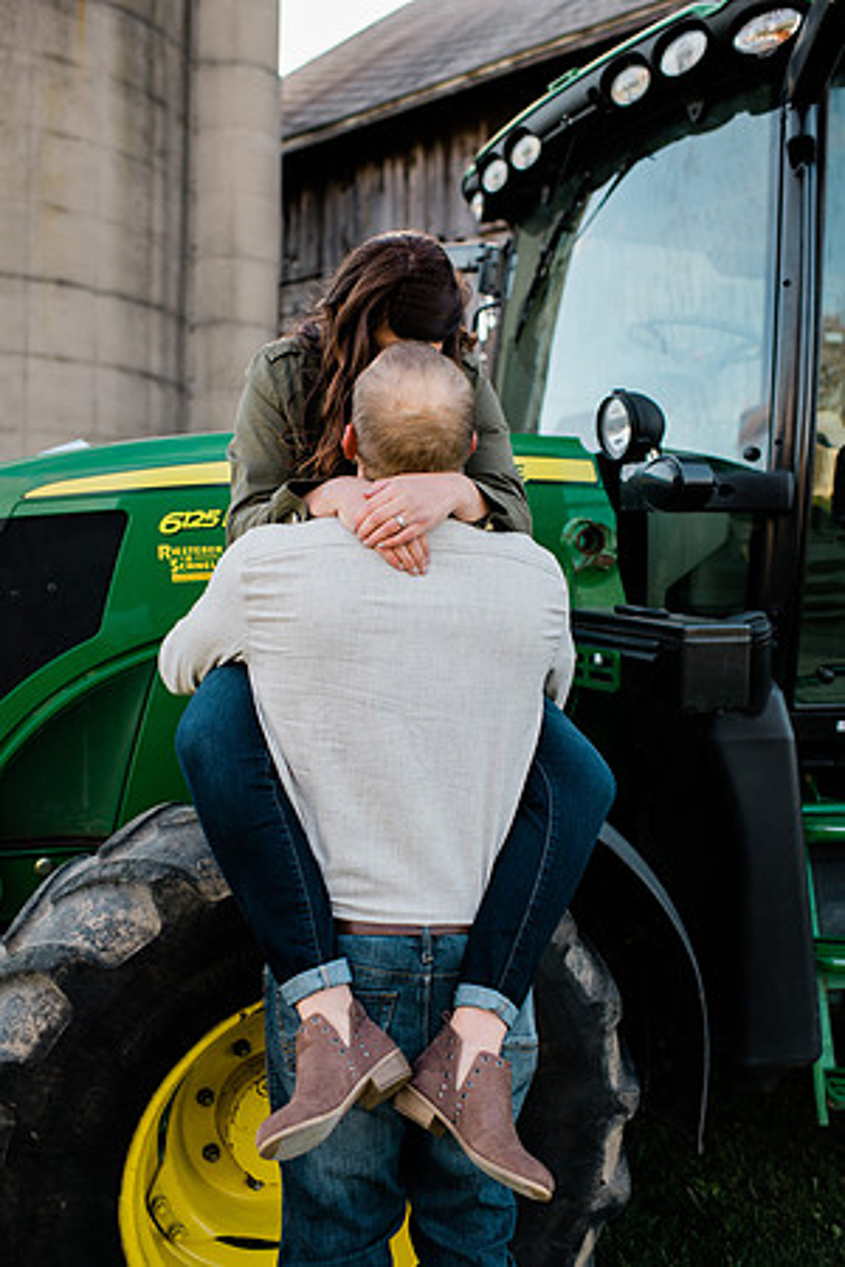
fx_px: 1232
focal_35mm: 35
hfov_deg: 37.9
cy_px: 634
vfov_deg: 54.4
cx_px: 422
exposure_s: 1/640
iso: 200
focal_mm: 35
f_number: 3.2
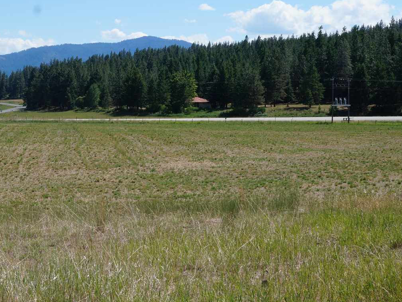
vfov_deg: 20.2
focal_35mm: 73
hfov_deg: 26.4
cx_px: 109
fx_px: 847
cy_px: 128
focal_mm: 25
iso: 100
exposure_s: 1/80
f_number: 16
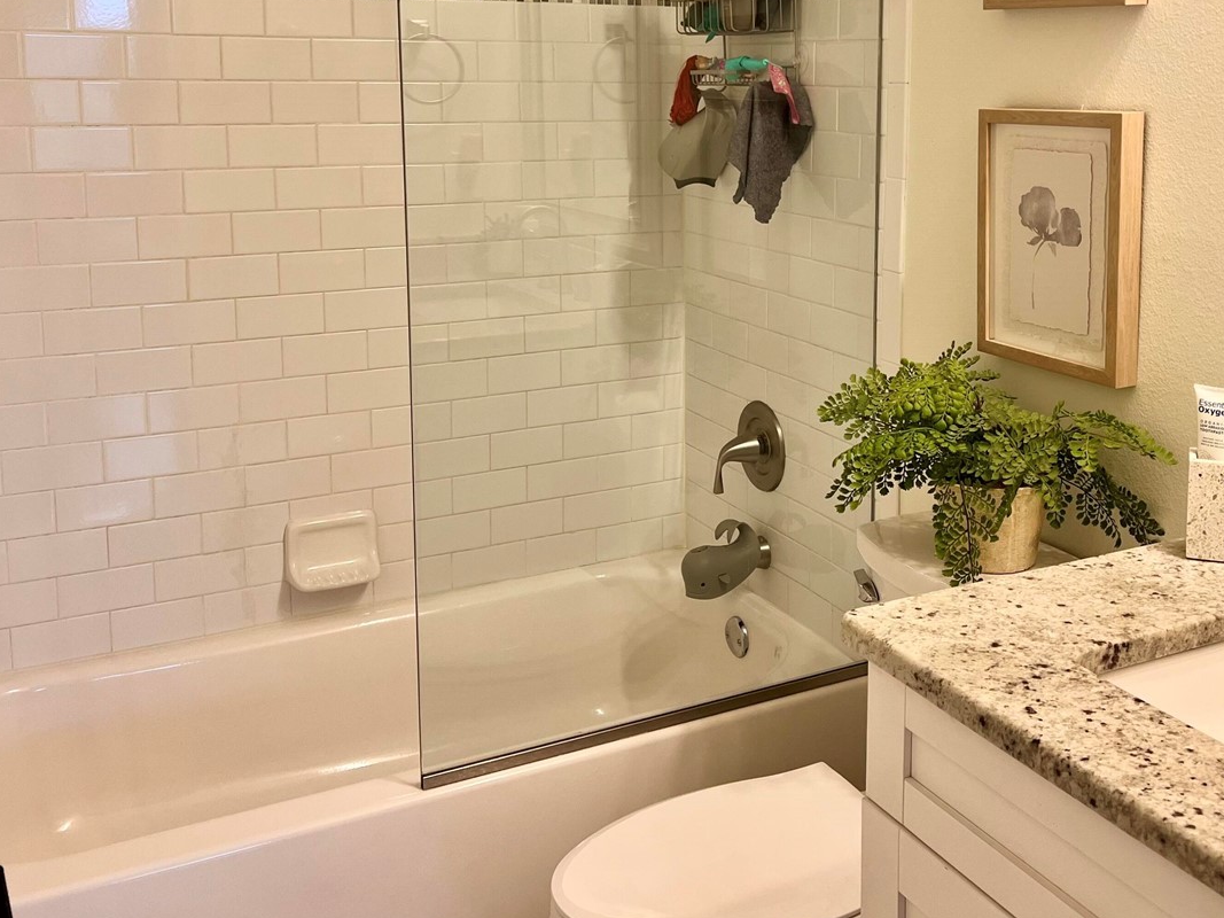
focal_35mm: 39
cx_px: 757
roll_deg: +0.0
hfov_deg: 47.5
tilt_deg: -8.6
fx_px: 1379
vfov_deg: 36.2
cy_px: 260
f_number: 1.5
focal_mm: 5.7
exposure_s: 1/60
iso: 80
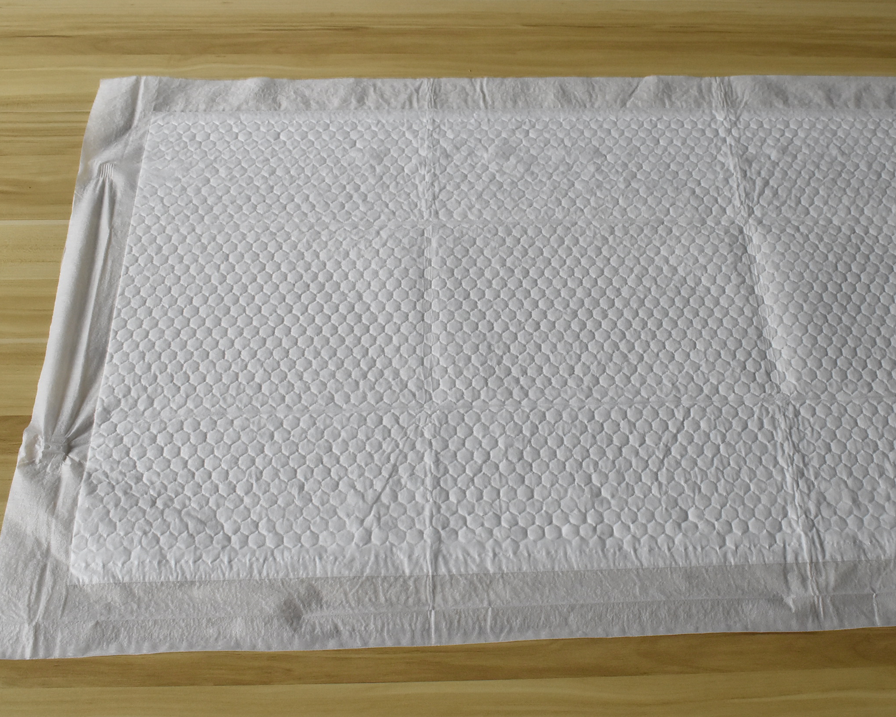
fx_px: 1193
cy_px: 377
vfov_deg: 33.4
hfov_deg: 40.9
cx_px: 562
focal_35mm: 45
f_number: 9
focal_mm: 22
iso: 1600
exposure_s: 1/500
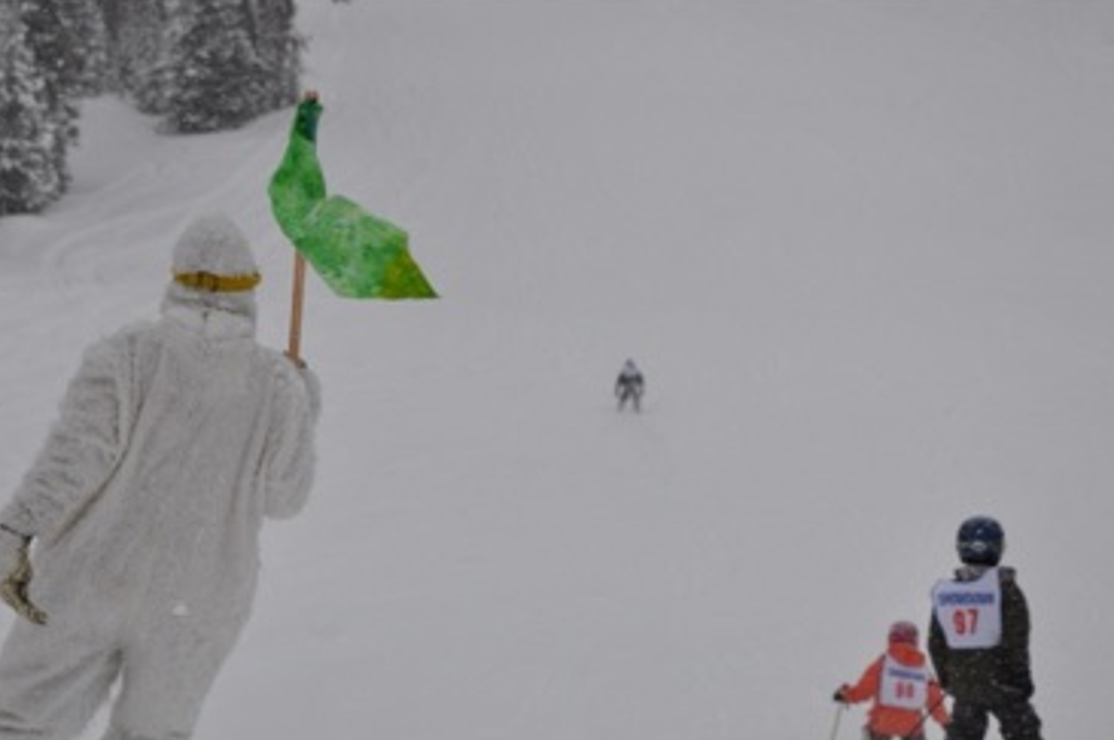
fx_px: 5593
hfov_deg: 11.4
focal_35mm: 181
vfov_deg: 7.6
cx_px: 517
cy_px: 474
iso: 200
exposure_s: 1/320
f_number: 9
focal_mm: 92
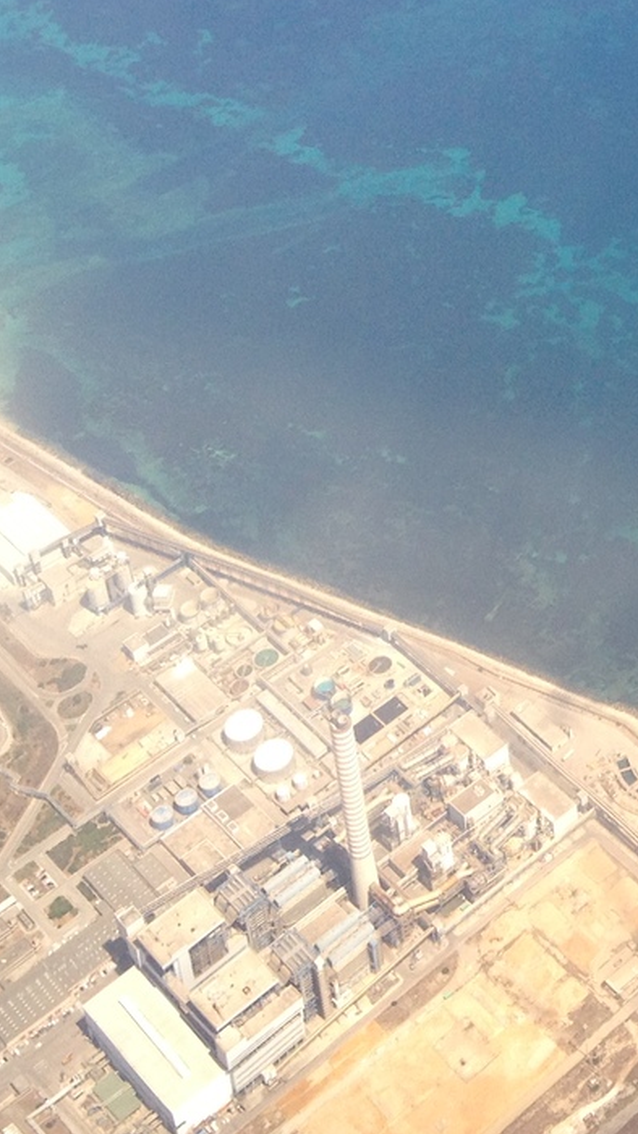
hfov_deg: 13.2
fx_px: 2618
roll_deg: +1.2
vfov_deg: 23.9
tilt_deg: -42.7
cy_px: 167
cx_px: 942
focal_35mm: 87
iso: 50
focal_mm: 4.28
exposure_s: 1/488
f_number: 2.4
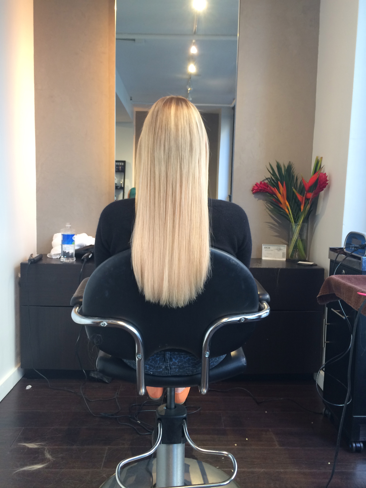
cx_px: 183
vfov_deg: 60.0
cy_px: 244
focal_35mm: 30
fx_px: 423
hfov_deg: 46.8
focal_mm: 4.12
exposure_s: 1/30
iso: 80
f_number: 2.2
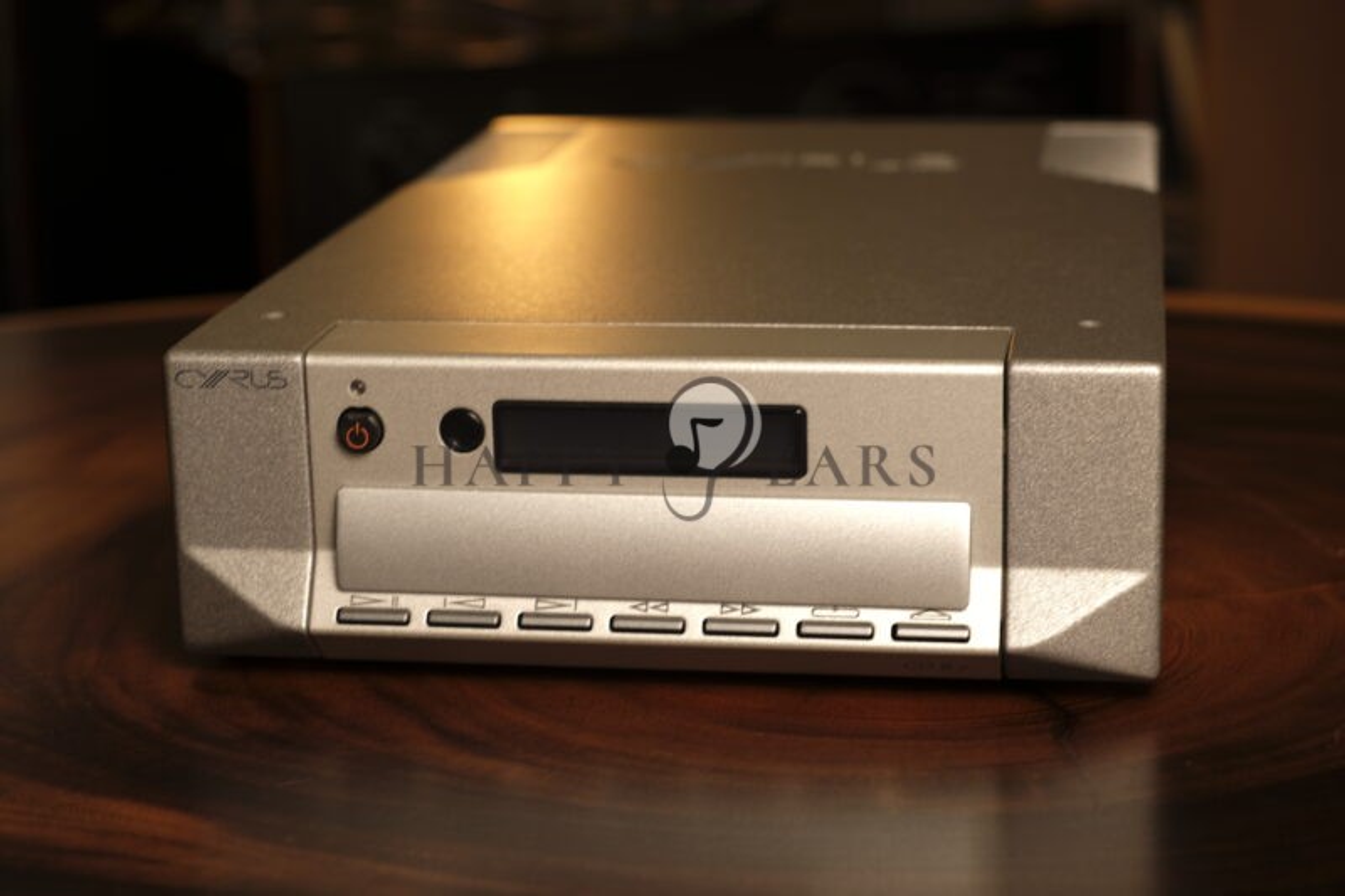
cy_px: 448
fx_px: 2801
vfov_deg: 18.2
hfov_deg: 27.0
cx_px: 672
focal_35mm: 75
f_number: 4.5
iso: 100
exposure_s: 1/8
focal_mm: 50
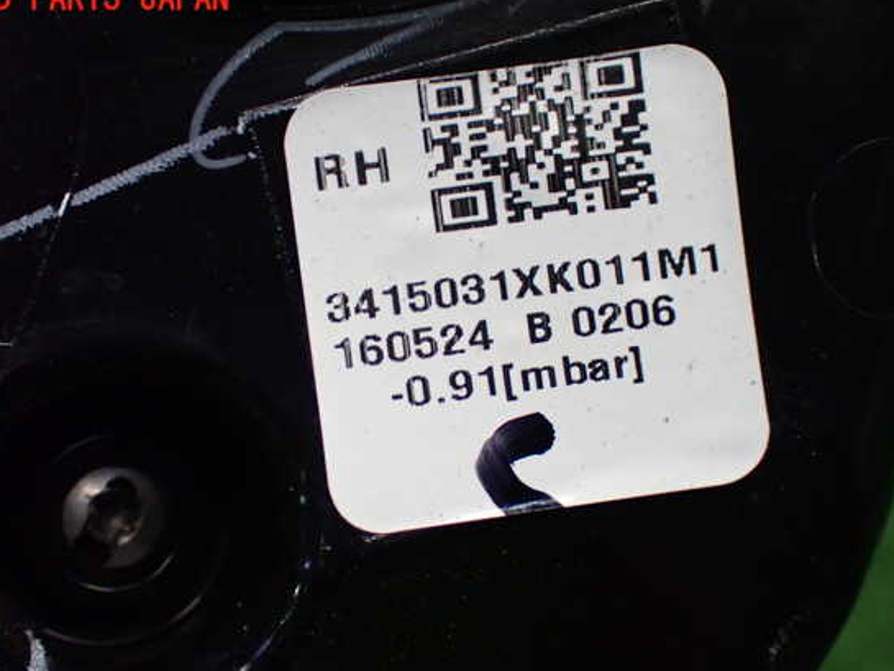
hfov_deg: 34.9
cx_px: 423
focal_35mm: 55
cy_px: 348
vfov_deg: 26.6
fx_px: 1421
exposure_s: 1/160
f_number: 3.2
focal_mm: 9.01
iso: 800
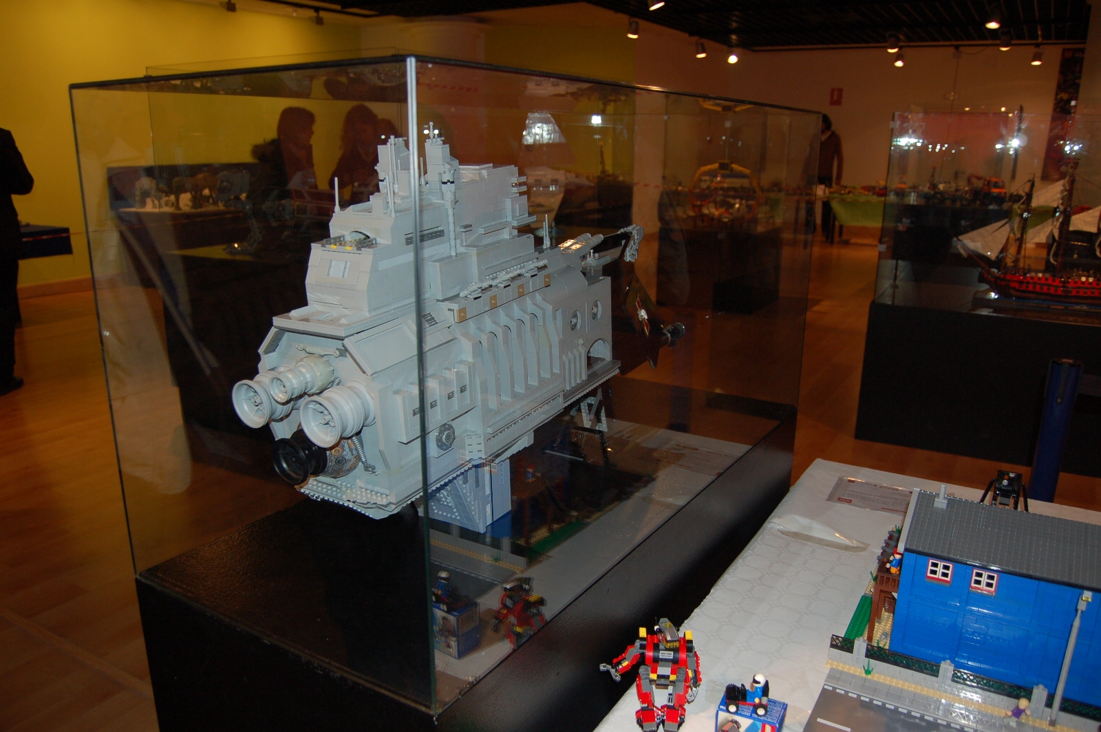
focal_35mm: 27
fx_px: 825
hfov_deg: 67.4
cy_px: 366
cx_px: 550
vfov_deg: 47.9
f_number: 3.5
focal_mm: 18
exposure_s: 1/60
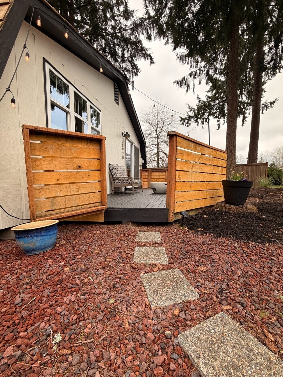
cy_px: 196
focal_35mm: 15
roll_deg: +0.4
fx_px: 164
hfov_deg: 81.7
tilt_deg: -4.3
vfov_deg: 98.1
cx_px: 147
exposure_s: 1/502
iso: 50
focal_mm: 2.22
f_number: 2.2
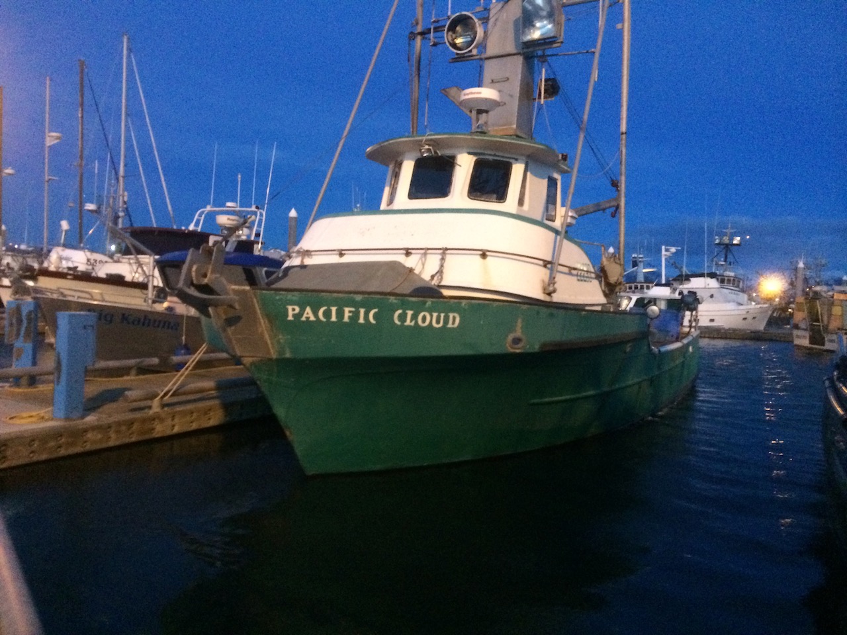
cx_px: 424
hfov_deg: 60.0
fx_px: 734
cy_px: 318
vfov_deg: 46.8
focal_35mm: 30
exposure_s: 1/15
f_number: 2.2
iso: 400
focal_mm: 4.12
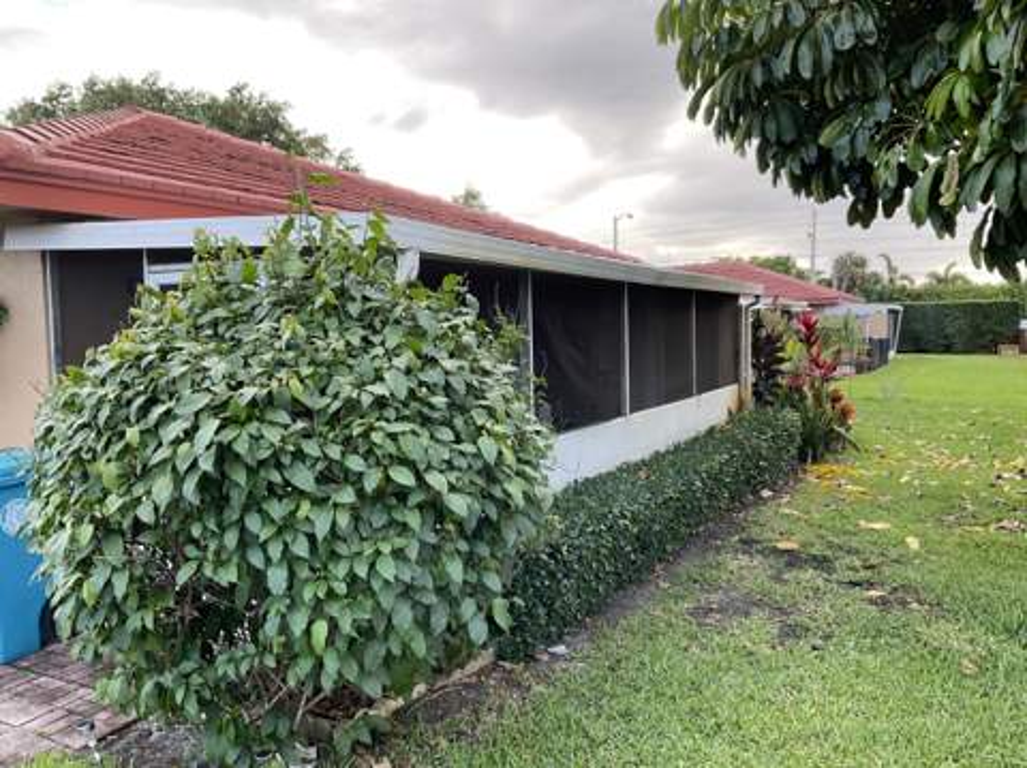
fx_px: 860
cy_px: 384
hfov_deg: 61.7
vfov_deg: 48.2
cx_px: 514
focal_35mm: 29
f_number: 1.8
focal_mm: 3
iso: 16
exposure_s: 1/128
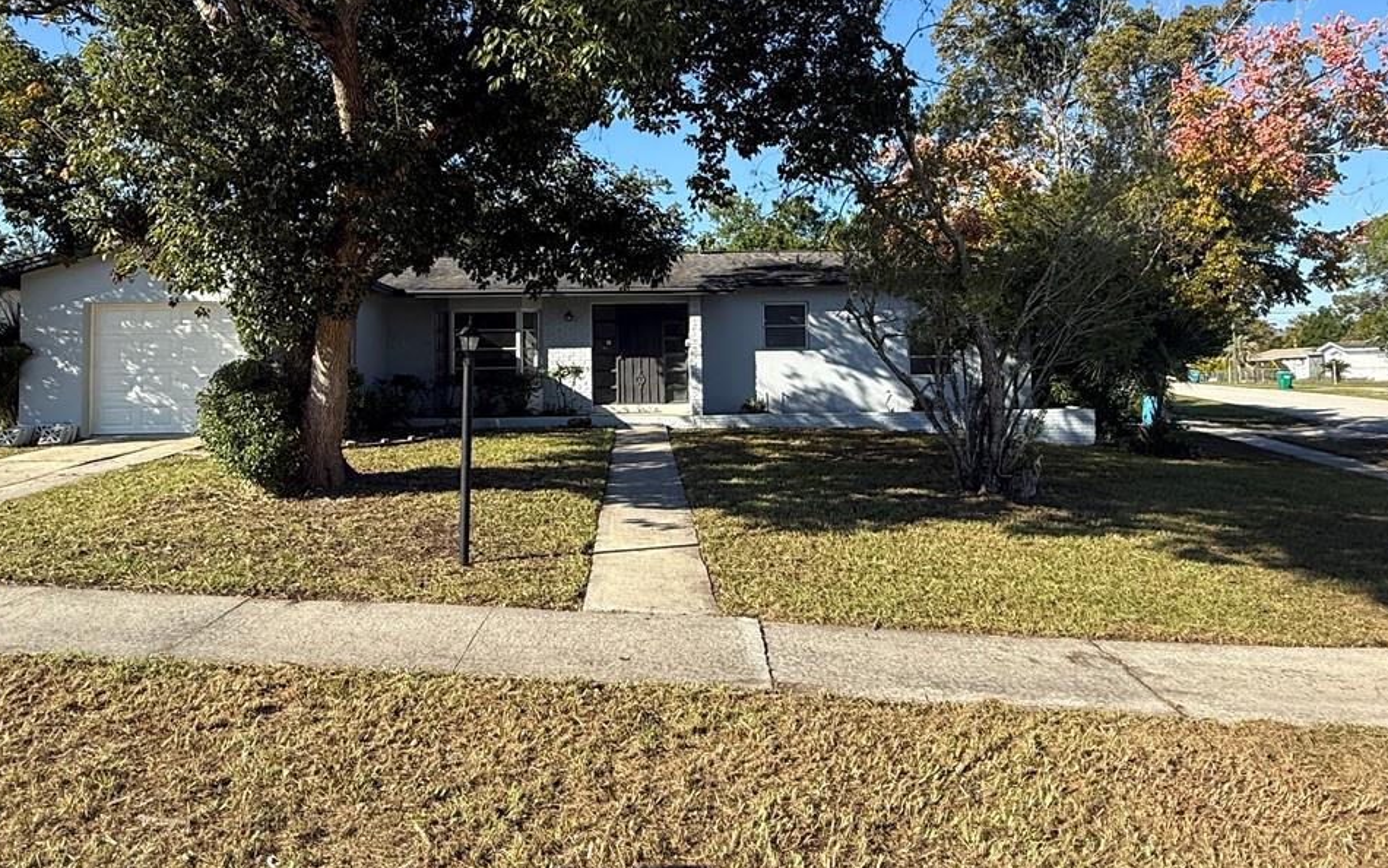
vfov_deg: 48.8
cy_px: 326
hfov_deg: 72.4
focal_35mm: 25
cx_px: 638
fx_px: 946
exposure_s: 1/830
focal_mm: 2.22
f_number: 2.2
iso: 50
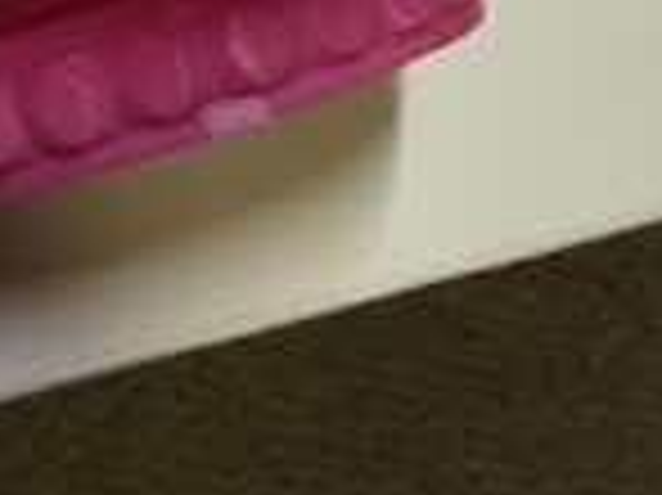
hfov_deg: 17.5
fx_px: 2006
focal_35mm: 105
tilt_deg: -72.5
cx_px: -209
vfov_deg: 12.8
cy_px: -400
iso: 50
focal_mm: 4.15
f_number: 2.2
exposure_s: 1/30
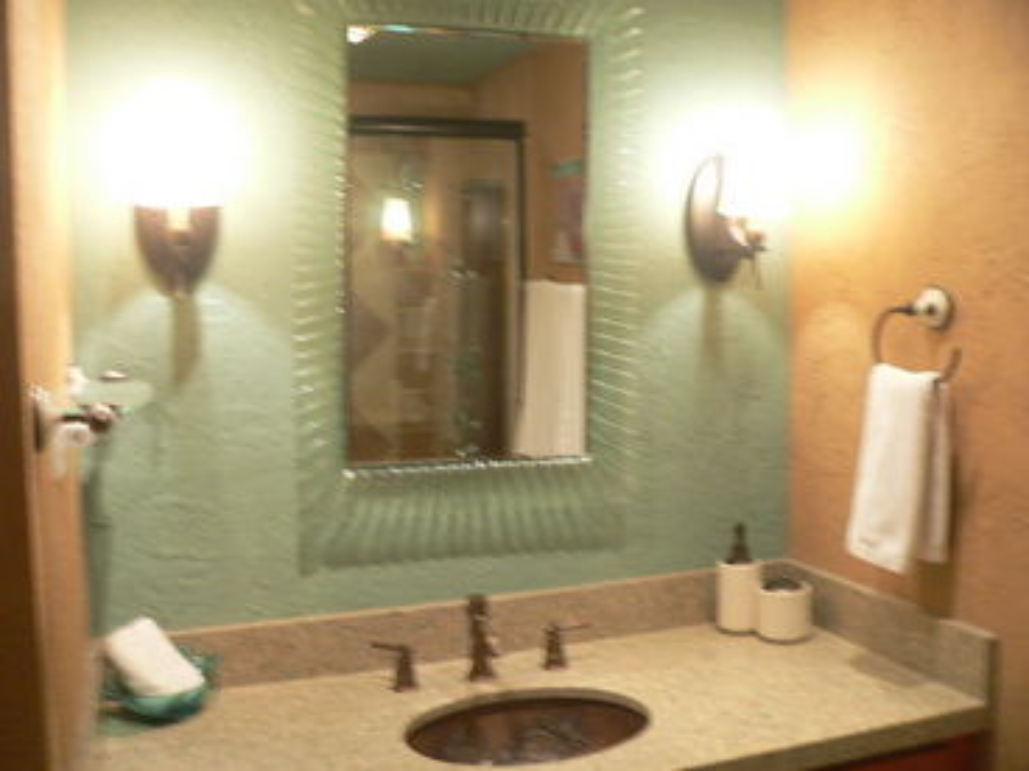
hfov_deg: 51.4
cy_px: 386
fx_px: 1070
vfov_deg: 39.7
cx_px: 514
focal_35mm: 36
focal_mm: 6
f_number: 2.8
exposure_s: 1/4
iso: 200
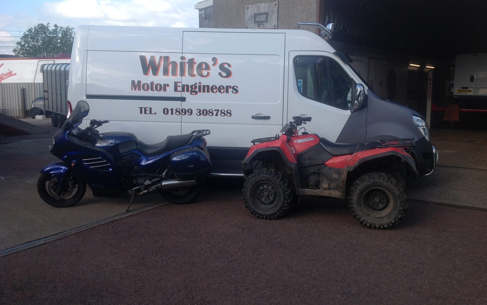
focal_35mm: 38
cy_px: 144
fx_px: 504
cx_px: 248
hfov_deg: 51.5
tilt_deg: -8.5
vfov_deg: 33.6
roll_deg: -0.5
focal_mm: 4.28
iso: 50
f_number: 2.4
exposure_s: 1/737
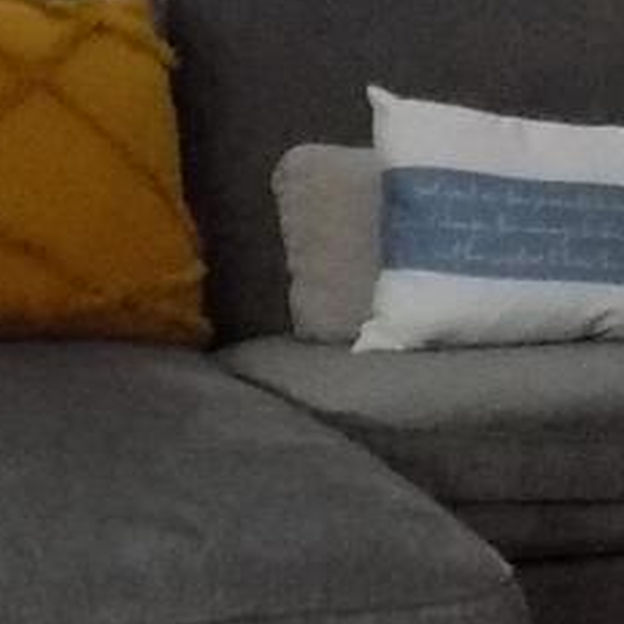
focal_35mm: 180
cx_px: 1276
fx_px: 3671
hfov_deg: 9.1
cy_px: 194
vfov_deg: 9.7
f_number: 3.1
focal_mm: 4
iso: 400
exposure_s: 1/20
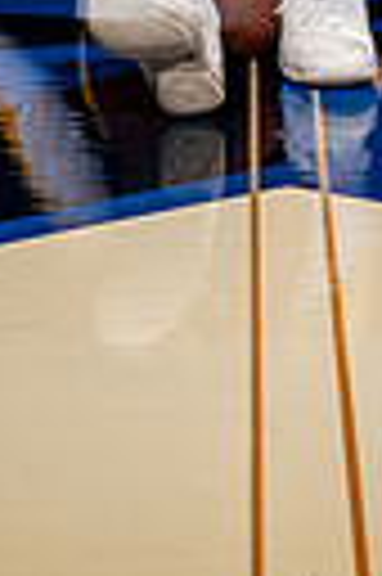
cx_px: 238
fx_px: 3080
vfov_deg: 10.1
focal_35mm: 193
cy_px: -432
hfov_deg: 7.1
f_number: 7.1
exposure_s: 1/320
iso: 800
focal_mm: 55
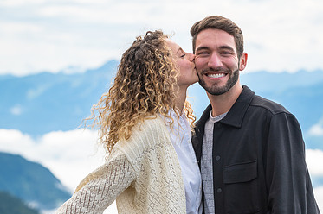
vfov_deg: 8.0
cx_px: 216
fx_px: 1533
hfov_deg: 12.0
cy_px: 138
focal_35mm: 171
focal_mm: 110
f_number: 5.6
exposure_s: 1/500
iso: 100
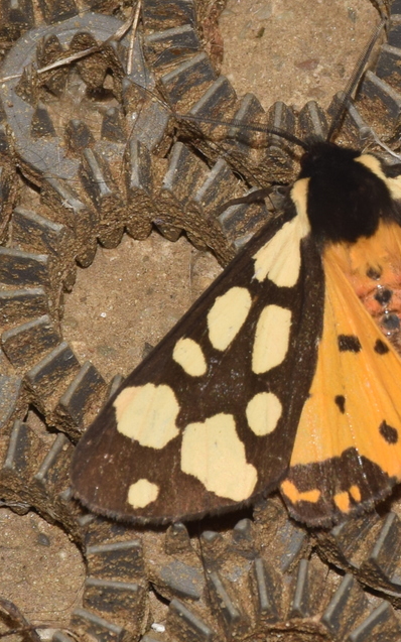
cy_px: 322
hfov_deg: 4.1
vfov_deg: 6.5
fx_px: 5649
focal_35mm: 323
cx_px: 412
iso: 100
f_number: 13
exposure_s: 1/160
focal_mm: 140
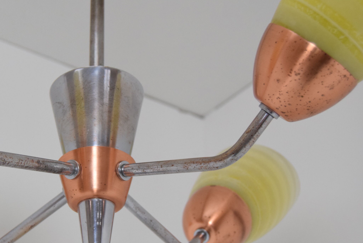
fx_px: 683
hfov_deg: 29.5
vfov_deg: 20.1
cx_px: 112
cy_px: 155
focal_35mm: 68
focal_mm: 31
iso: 1600
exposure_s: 1/125
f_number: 5.6
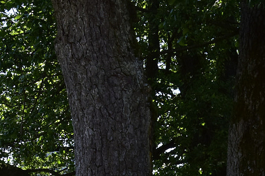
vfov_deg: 10.7
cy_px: 267
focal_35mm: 123
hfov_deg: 16.7
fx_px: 905
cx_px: 155
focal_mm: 26
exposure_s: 1/250
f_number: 8
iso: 250
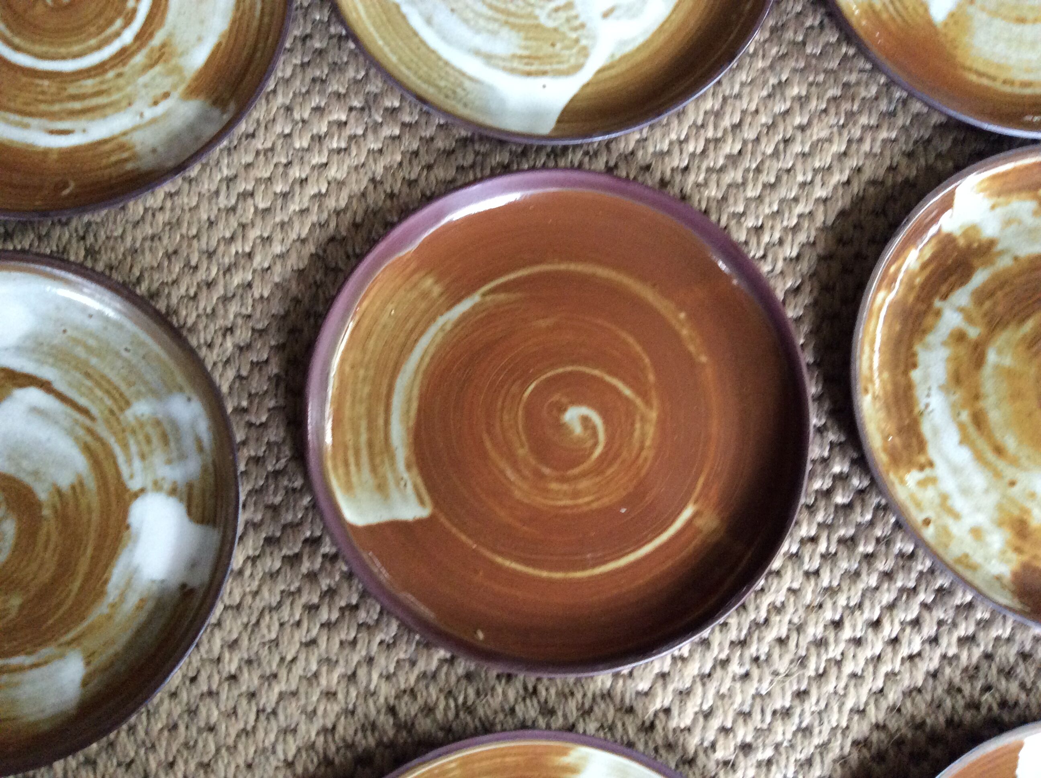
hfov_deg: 56.9
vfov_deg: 44.1
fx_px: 961
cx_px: 520
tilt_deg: -80.8
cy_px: 389
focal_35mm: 32
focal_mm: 3.3
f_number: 2.4
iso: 200
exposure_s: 1/25
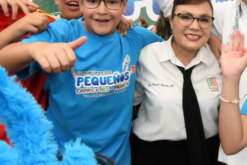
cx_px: 224
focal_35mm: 58
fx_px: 398
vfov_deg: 23.0
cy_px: 31
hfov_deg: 32.7
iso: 20000
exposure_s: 1/200
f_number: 18
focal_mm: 20
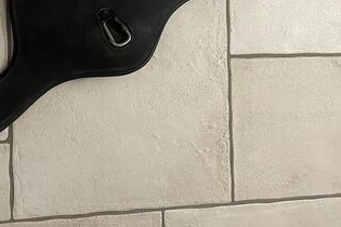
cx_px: 82
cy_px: 59
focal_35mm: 55
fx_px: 521
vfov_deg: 24.4
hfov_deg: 35.4
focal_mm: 4.2
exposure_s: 1/50
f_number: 1.6
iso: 250
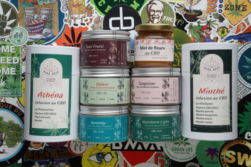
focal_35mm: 52
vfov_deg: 25.7
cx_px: 126
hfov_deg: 37.9
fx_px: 366
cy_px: 84
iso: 800
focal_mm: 35
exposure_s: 1/200
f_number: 7.1
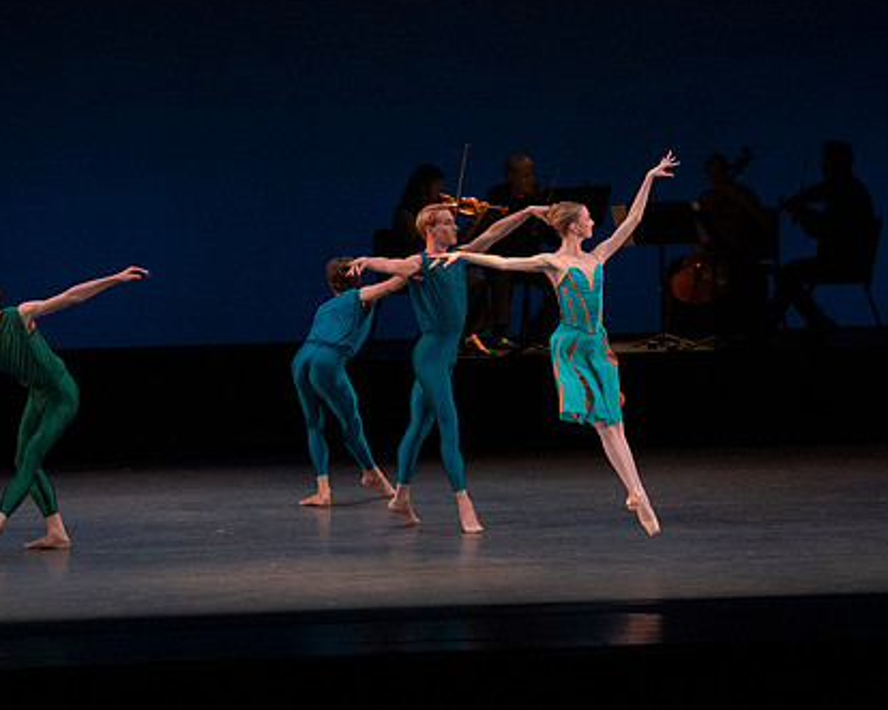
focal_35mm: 258
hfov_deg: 7.5
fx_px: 6779
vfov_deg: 6.0
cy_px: 301
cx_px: 444
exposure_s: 1/400
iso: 8000
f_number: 7.1
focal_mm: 196
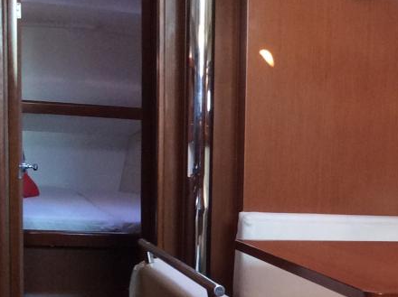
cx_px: 432
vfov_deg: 15.6
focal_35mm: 93
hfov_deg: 20.2
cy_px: 283
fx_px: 1068
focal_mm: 3.3
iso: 100
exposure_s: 1/25
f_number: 2.4
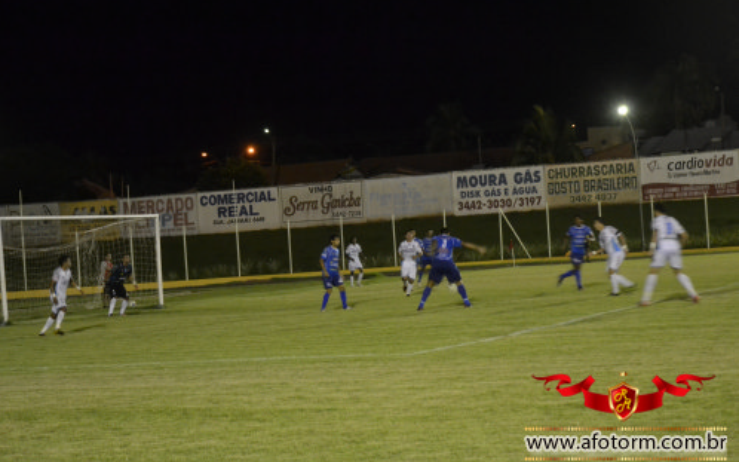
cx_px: 370
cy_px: 227
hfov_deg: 23.3
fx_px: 1792
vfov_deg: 14.7
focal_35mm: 89
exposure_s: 1/25
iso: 3200
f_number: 5
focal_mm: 58
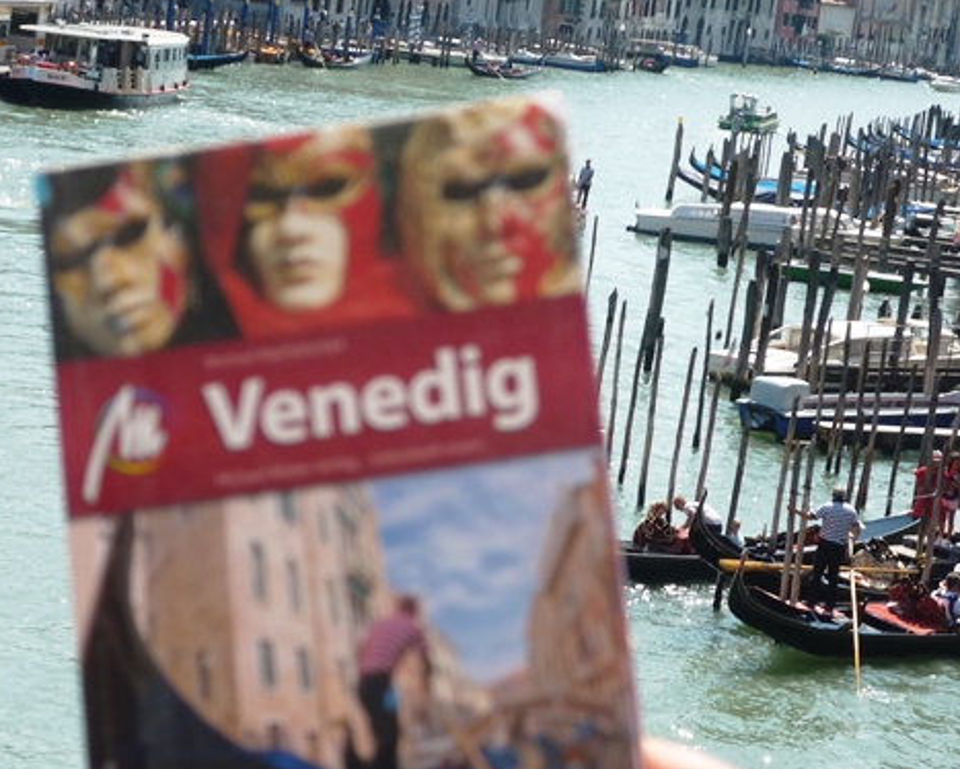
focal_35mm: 115
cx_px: 545
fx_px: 3269
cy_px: 402
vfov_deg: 13.4
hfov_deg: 16.7
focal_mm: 16.5
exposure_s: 1/500
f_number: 5.1
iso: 160
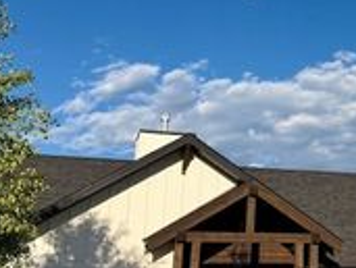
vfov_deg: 21.0
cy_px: 101
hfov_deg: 25.6
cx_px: 396
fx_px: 721
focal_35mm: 70
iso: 80
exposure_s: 1/6711
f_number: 1.78
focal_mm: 6.76
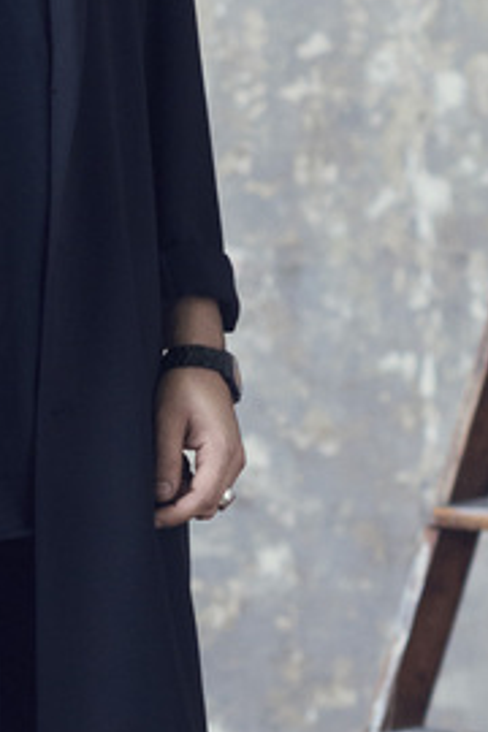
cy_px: 346
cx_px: 130
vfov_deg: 6.8
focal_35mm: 302
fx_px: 6140
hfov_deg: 4.5
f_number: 2.8
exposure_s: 1/100
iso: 1600
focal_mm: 85
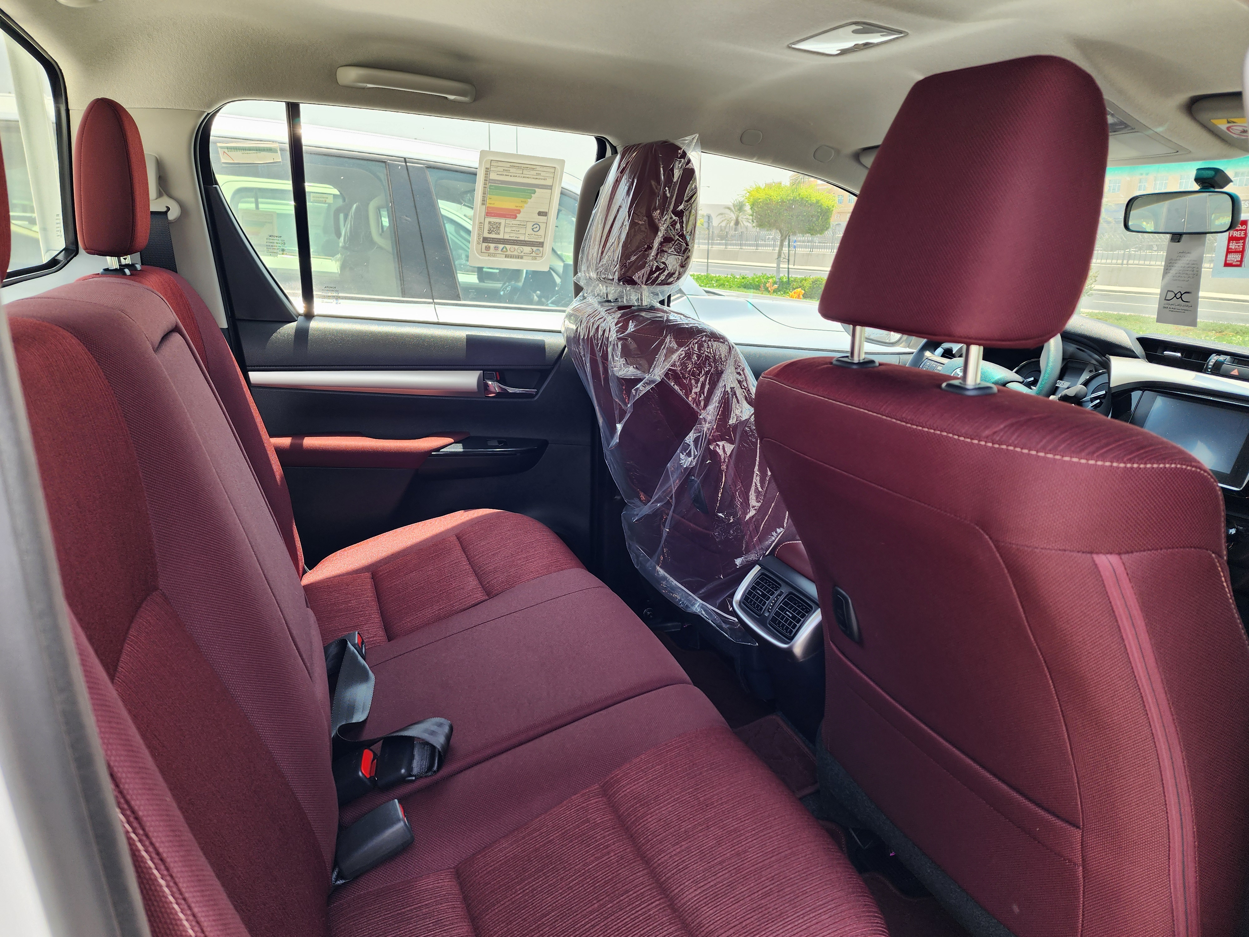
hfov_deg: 73.9
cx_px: 624
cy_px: 468
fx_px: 830
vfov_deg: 58.9
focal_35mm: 23
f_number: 1.8
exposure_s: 1/180
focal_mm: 6.4
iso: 25
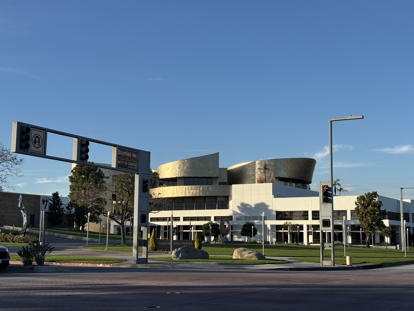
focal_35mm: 52
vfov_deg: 28.0
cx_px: 207
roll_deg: -0.8
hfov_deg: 36.8
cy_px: 156
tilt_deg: +7.1
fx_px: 622
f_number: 1.6
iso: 32
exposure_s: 1/1845
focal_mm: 5.96
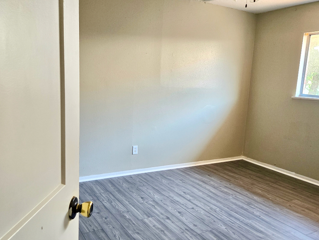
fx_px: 286
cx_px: 158
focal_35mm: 31
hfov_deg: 58.3
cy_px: 129
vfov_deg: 45.4
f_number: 1.8
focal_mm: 5.4
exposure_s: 1/120
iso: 200
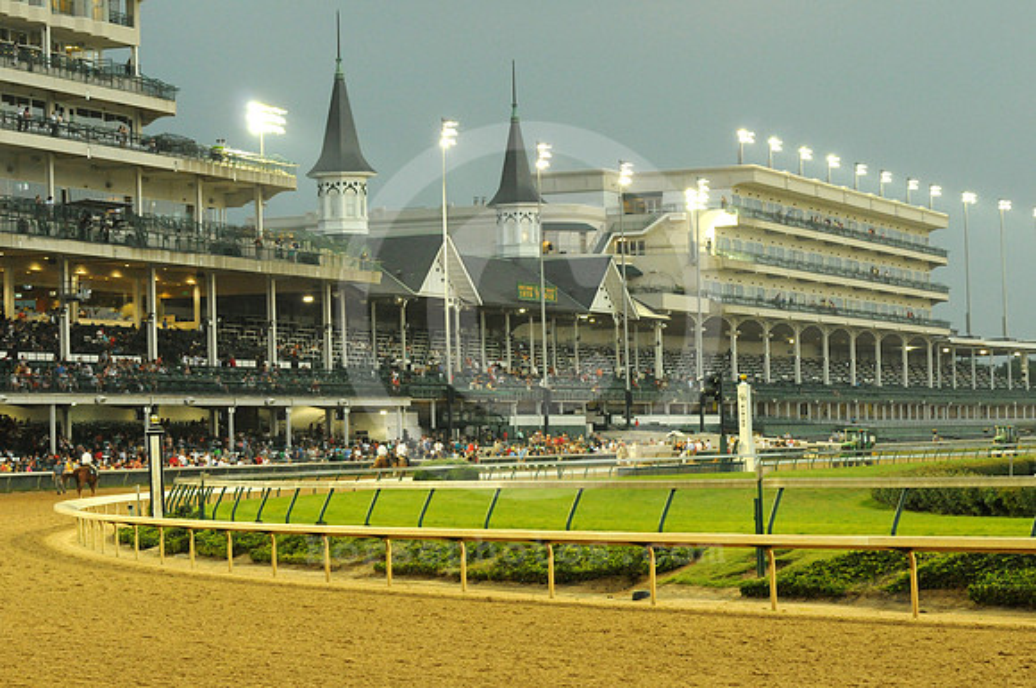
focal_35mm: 105
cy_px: 344
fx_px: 3017
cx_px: 518
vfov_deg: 13.0
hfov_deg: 19.5
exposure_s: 1/60
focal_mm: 70
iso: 1600
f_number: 7.1
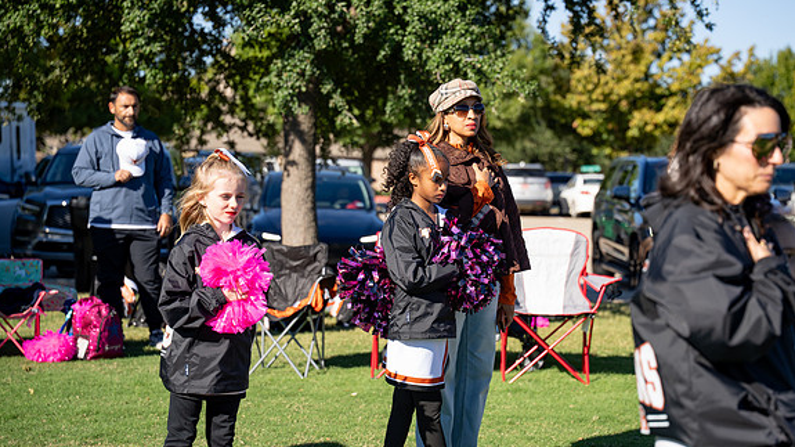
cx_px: 429
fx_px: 1707
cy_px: 257
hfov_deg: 26.2
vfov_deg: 14.9
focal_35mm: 81
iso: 250
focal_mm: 70
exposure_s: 1/2500
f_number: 2.8
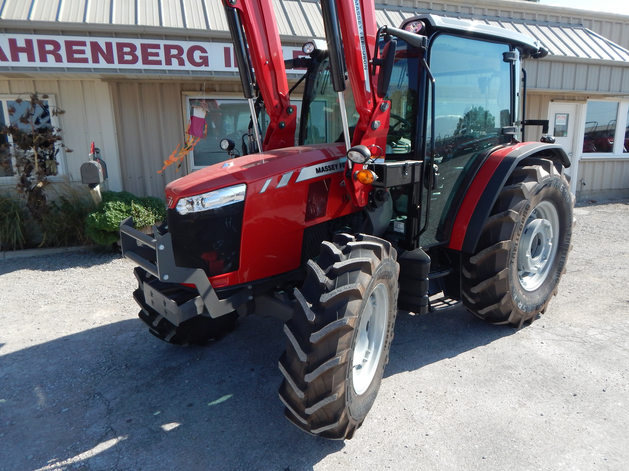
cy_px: 226
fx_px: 436
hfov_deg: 71.4
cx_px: 342
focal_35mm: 24
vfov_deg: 56.8
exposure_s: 1/1000
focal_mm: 4
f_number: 3
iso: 125
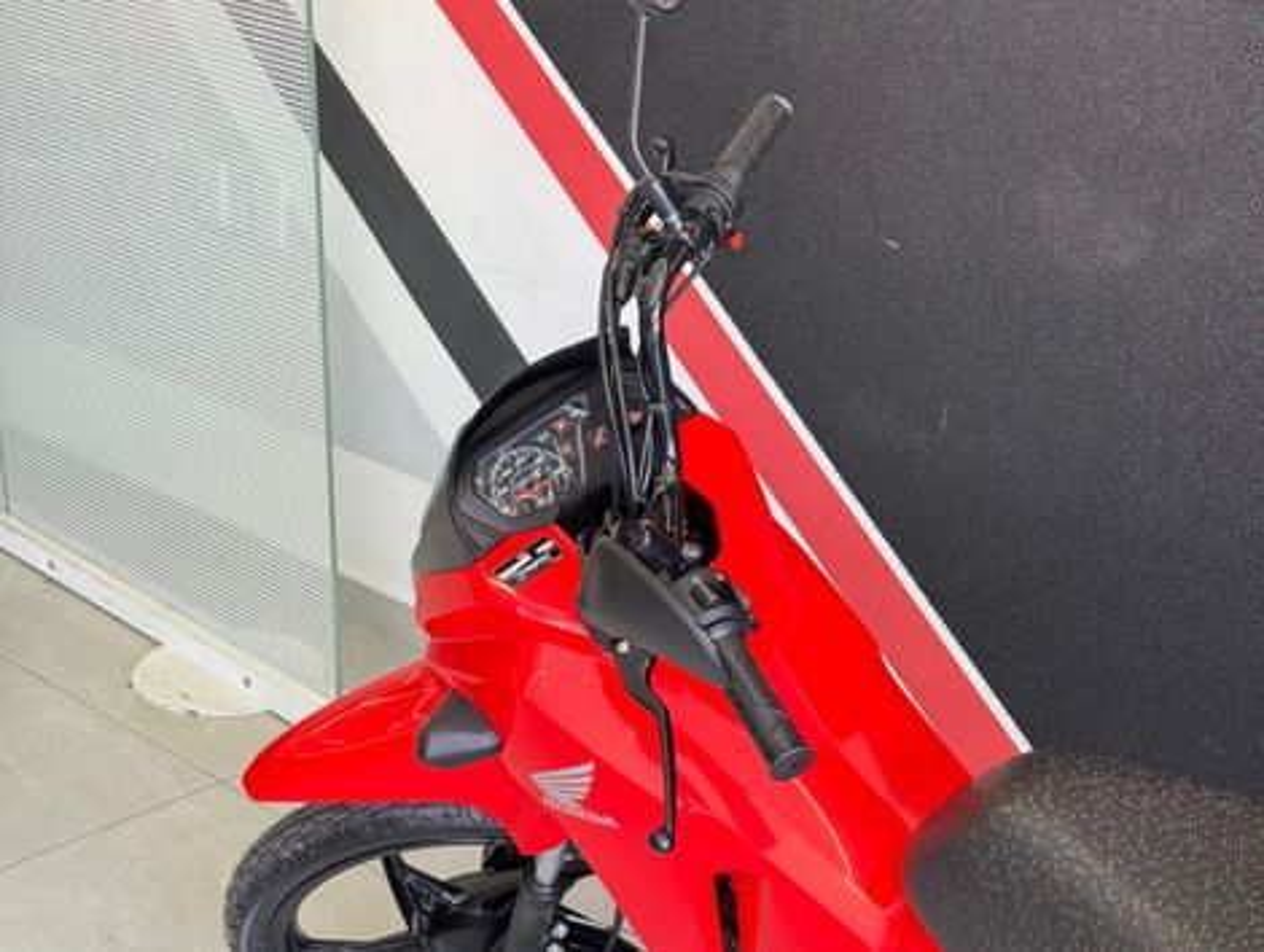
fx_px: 1755
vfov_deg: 30.3
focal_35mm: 48
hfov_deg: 39.6
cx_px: 632
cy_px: 476
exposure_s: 1/60
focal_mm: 6.76
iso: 80
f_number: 1.78
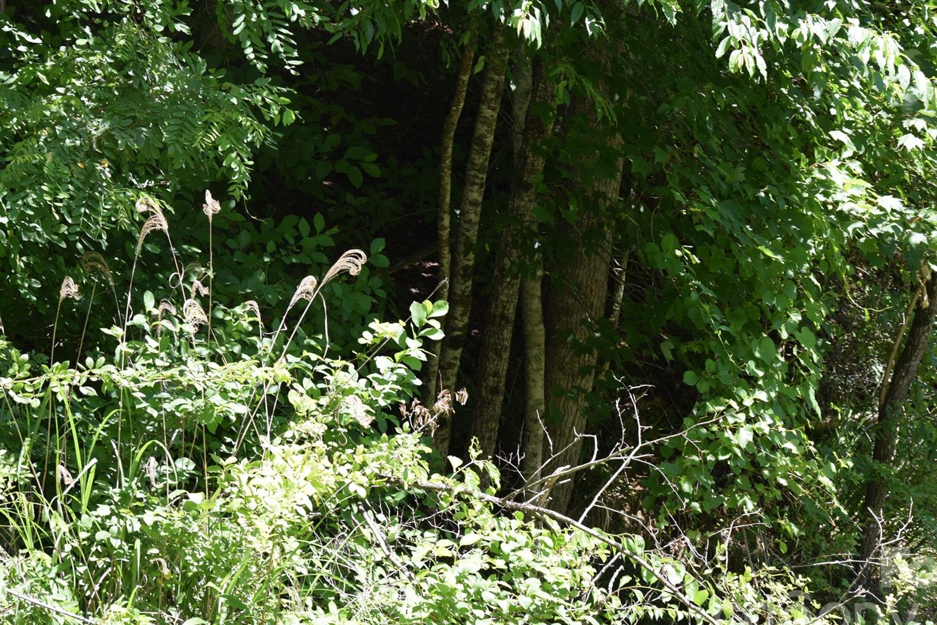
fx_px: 2776
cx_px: 464
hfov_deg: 19.2
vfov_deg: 12.8
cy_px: 259
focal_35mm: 107
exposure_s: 1/125
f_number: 5.6
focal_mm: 55
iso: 180
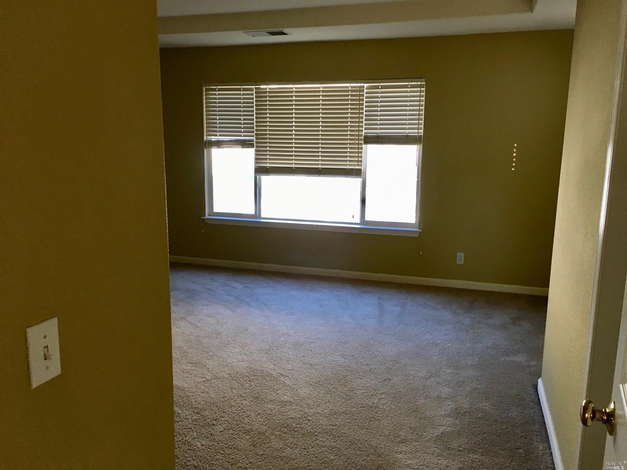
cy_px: 235
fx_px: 525
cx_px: 314
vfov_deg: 48.2
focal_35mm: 29
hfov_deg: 61.7
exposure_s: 1/30
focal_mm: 4.15
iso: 32
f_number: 2.2
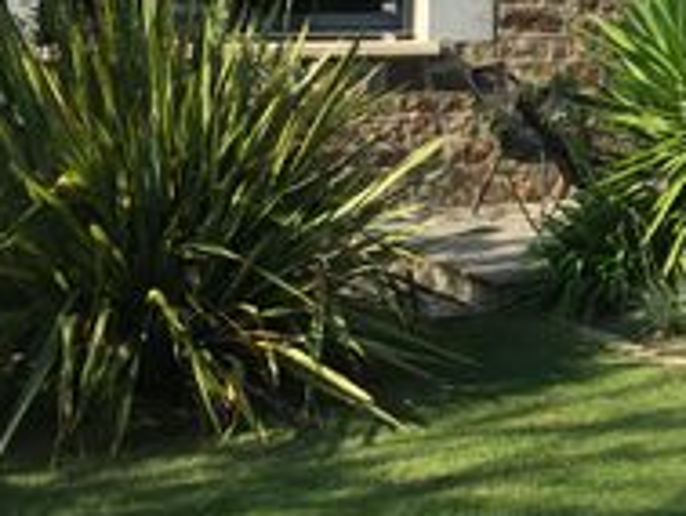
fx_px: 1824
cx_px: 875
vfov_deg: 15.7
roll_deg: -2.3
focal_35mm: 92
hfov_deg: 19.7
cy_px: -33
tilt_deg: -0.1
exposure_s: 1/1364
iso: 32
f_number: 2.2
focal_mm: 4.15
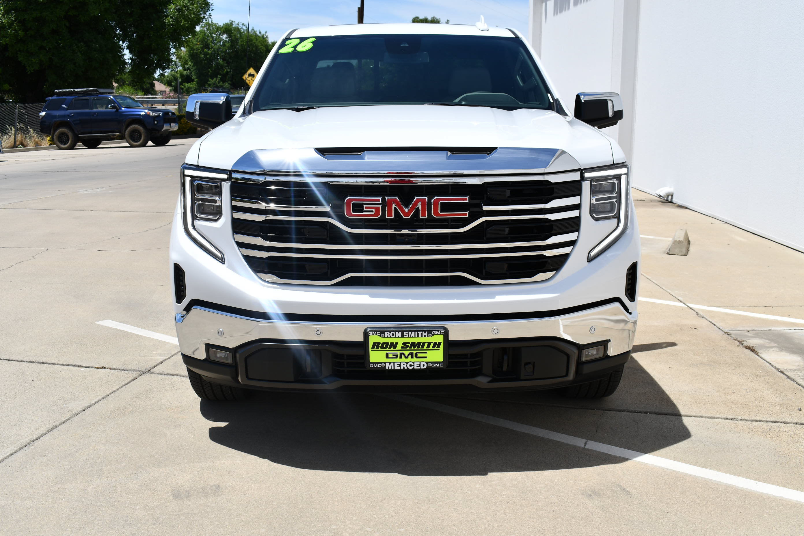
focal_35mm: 37
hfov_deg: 51.9
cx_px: 402
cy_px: 268
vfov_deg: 35.9
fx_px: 826
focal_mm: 25
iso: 100
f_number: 10
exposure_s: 1/400
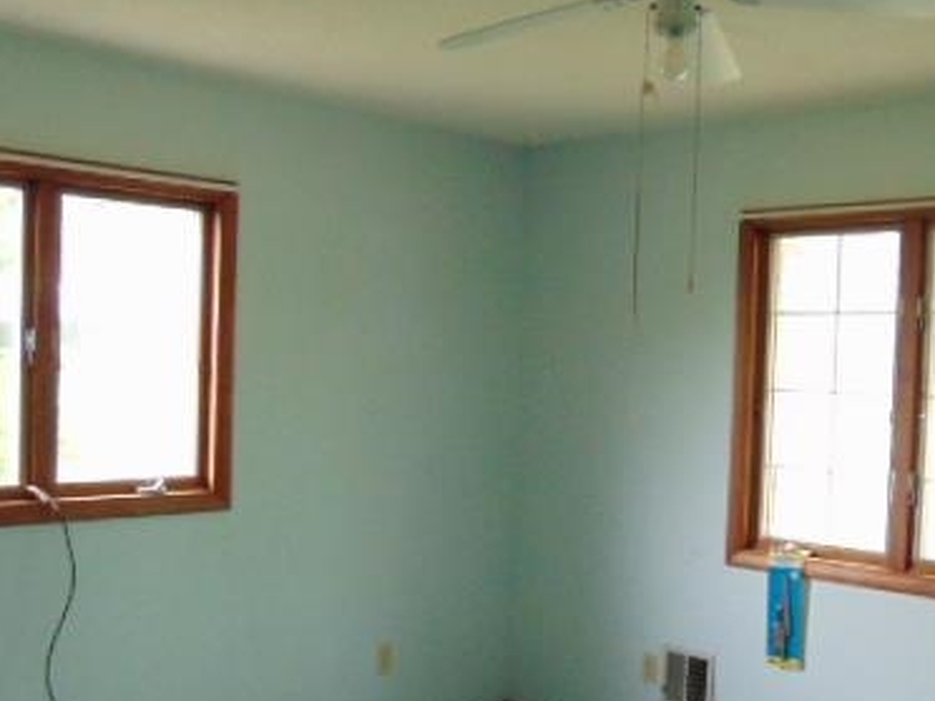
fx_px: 1161
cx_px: 523
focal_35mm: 43
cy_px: 415
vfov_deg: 33.5
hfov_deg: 43.8
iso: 400
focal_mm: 4.5
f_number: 3
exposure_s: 1/40
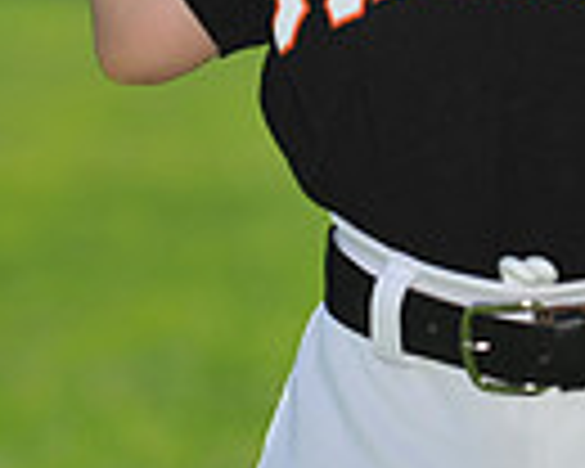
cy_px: -234
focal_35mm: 417
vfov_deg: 3.7
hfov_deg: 4.6
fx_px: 7220
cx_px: 346
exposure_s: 1/2000
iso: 200
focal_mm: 100
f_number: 4
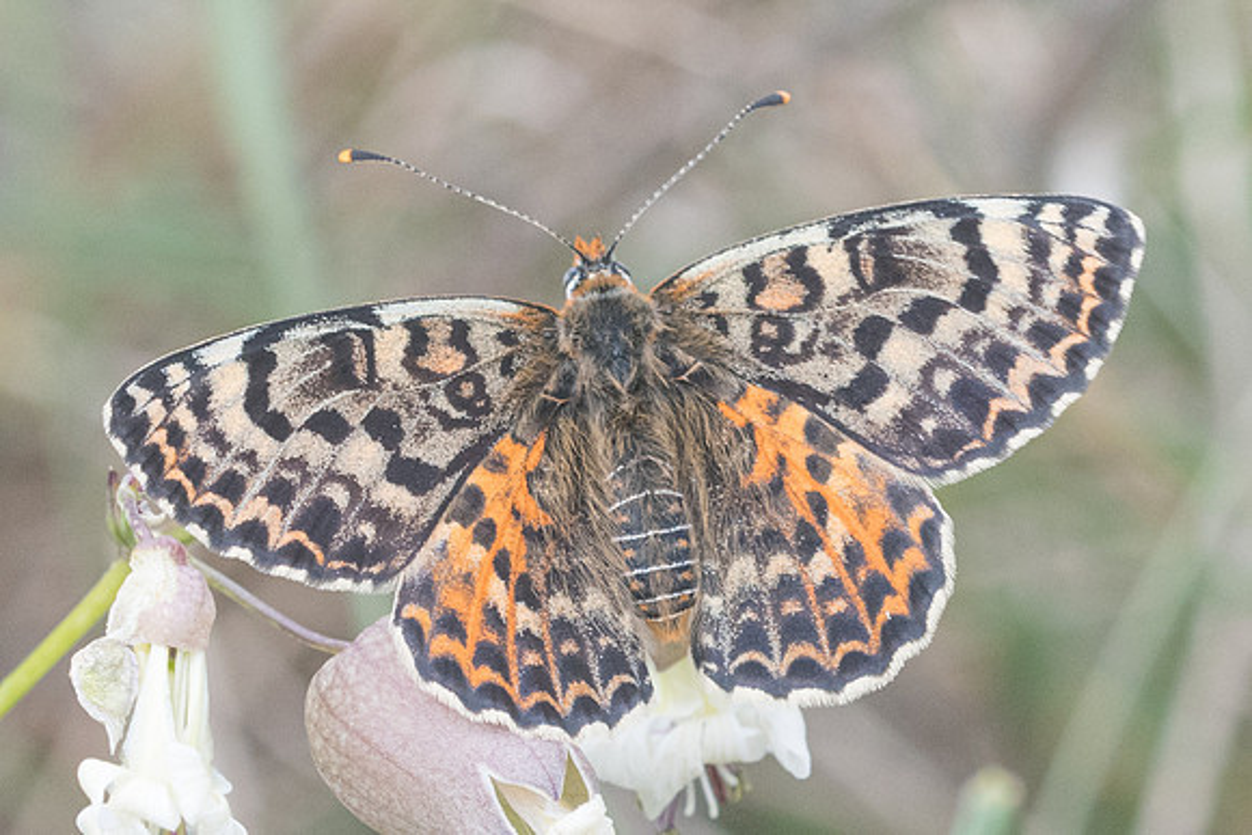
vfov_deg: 2.3
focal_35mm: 590
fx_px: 20539
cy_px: 438
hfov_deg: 3.5
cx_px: 651
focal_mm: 150
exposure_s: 1/500
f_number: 10
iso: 800
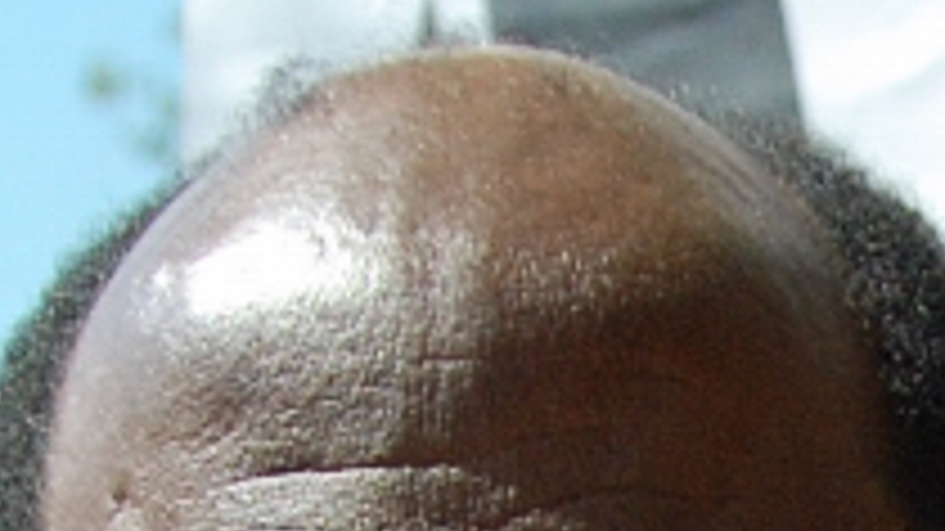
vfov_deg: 5.3
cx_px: 1791
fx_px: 5411
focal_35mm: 216
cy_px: 1699
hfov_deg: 9.4
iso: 400
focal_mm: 18
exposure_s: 1/400
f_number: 3.5
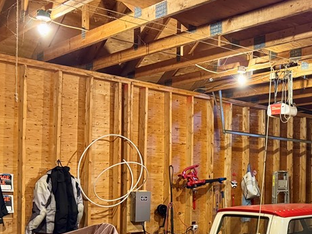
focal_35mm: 53
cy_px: 182
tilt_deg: -0.1
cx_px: 313
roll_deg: -0.7
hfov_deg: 33.1
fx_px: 478
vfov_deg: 27.1
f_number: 1.78
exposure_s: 1/40
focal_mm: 6.76
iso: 800
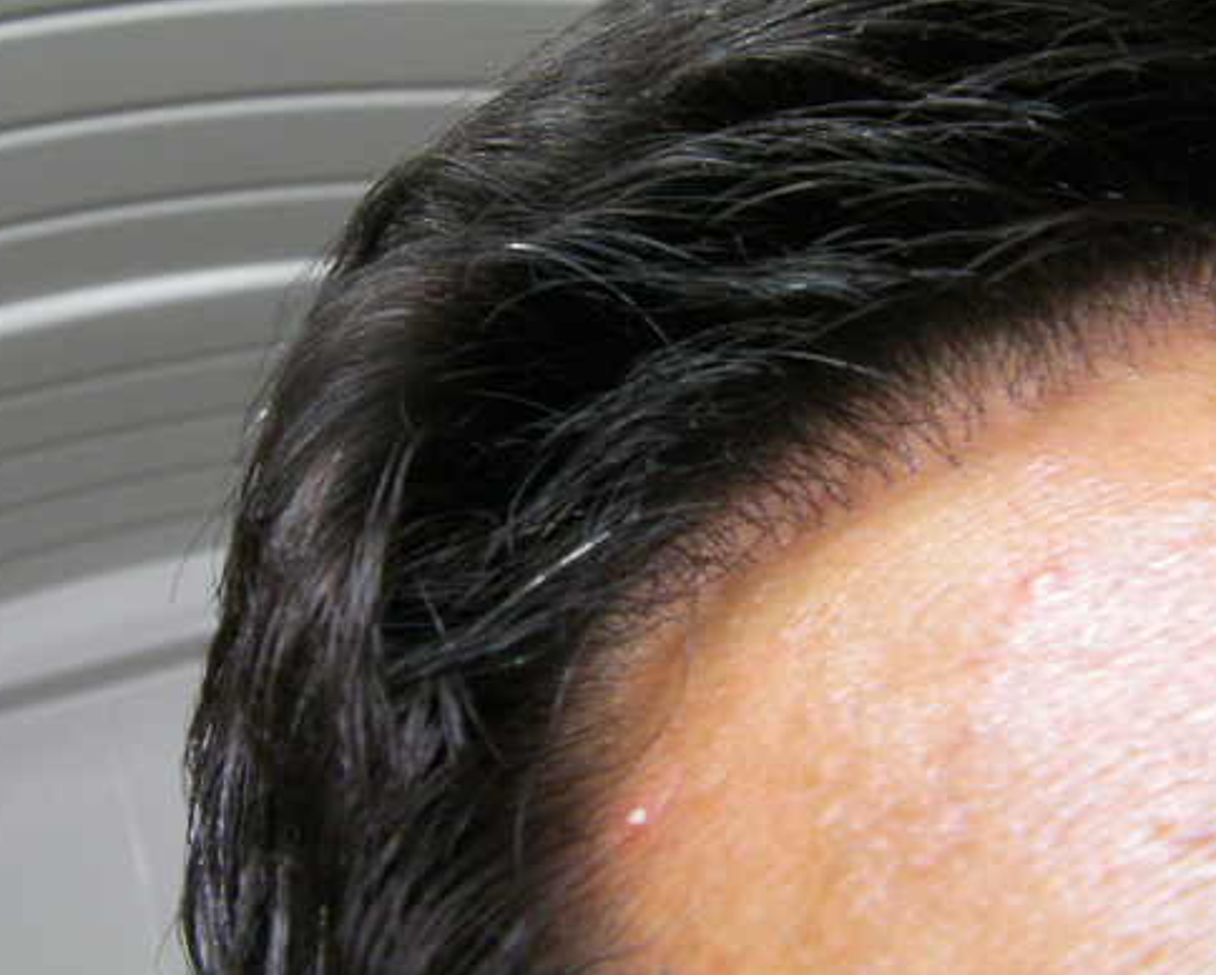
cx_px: 605
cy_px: 402
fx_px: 1765
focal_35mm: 49
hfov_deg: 38.0
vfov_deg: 30.8
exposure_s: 1/30
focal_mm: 6.8
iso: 196
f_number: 3.5
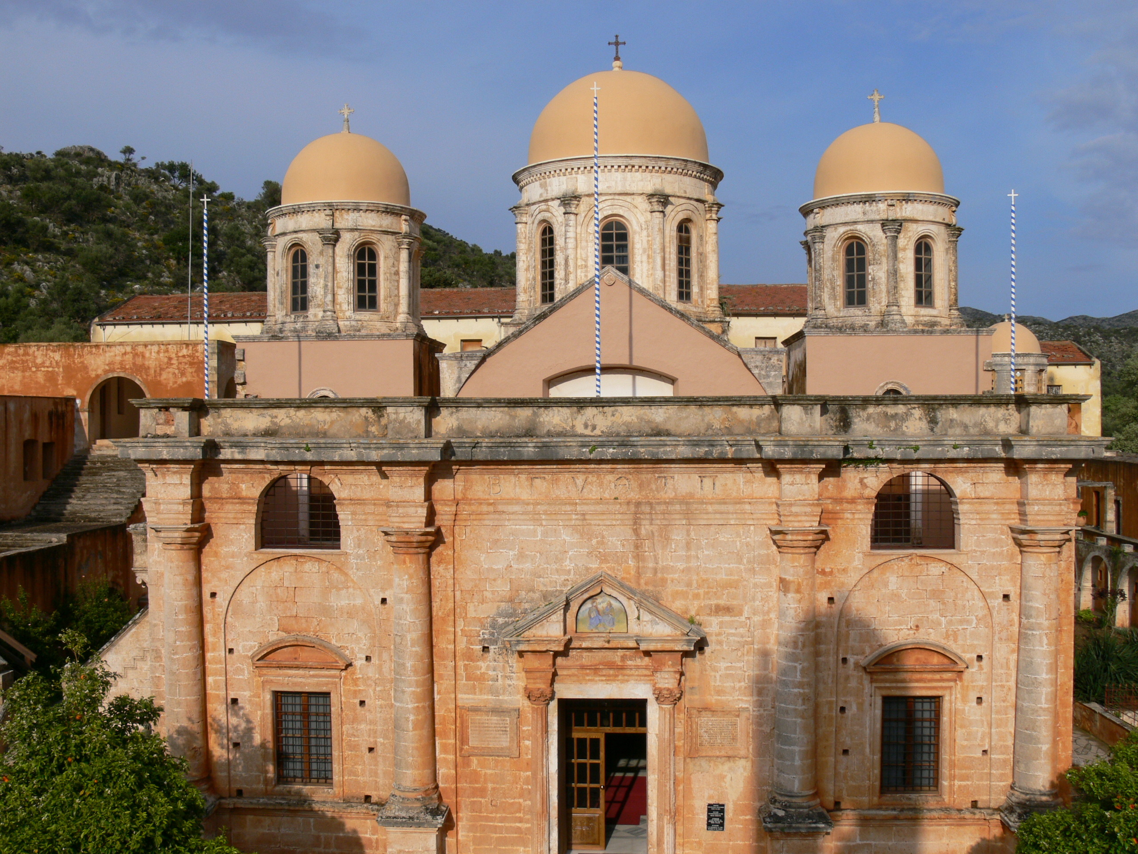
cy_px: 427
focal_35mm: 35
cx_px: 569
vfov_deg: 40.7
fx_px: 1151
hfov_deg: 52.6
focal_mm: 7.4
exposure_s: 1/400
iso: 80
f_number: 6.3
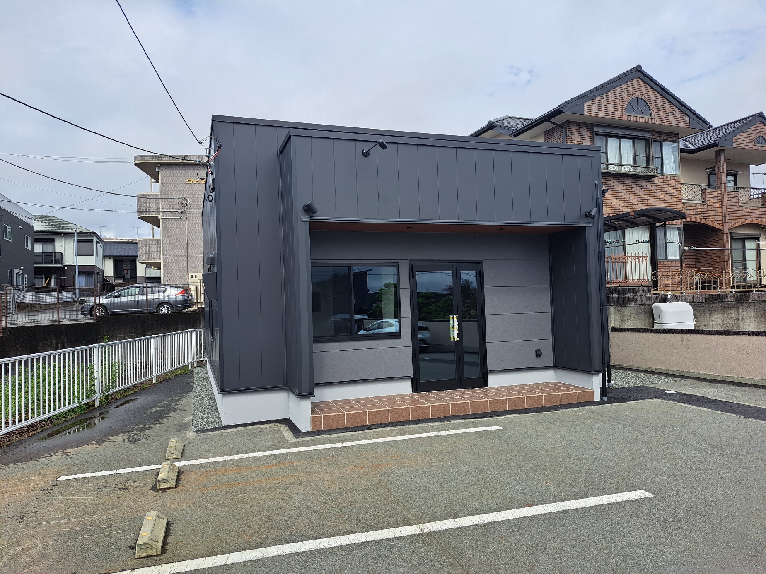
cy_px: 287
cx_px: 383
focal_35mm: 24
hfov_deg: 71.6
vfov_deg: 56.8
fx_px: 531
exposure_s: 1/2500
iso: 50
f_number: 1.8
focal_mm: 5.23
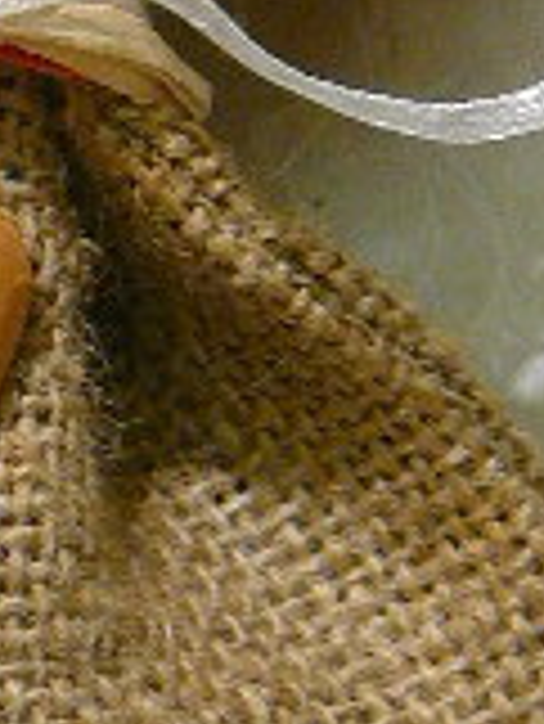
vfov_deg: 14.2
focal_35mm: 139
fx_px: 2909
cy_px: 337
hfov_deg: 10.6
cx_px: -58
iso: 200
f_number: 2.8
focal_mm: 5.2
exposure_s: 1/25
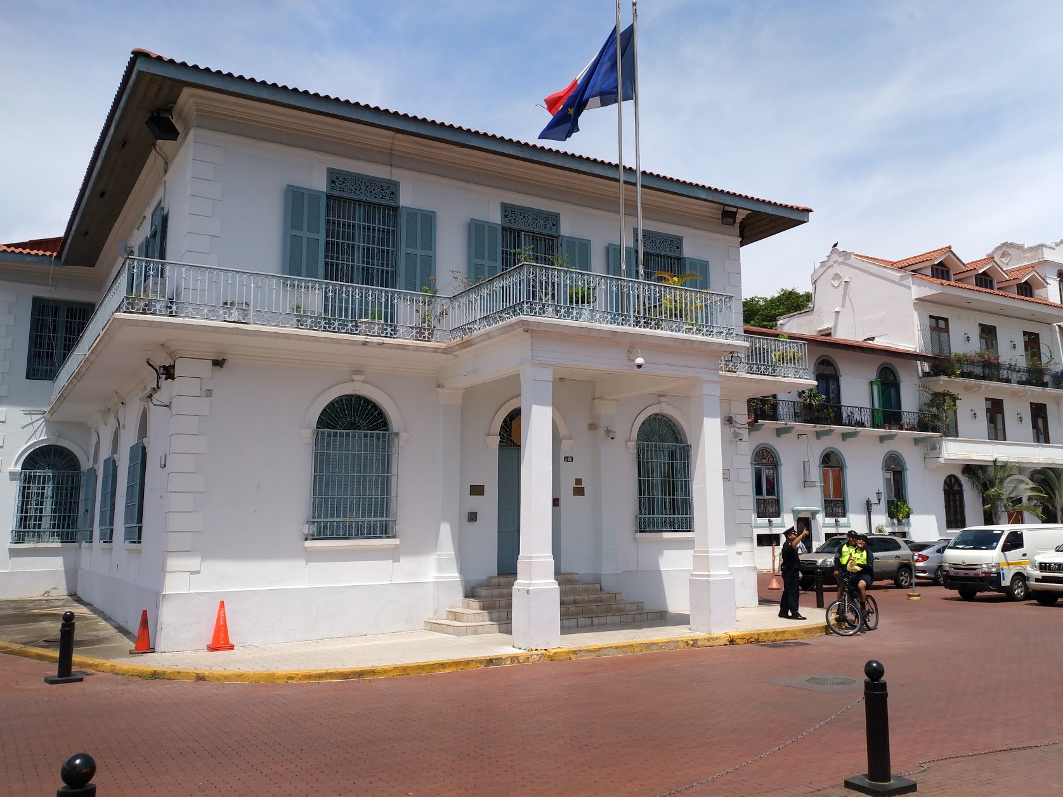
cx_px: 601
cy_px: 356
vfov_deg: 42.9
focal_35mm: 33
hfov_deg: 55.2
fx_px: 1013
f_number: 2.2
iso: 100
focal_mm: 4.73
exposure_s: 1/1383
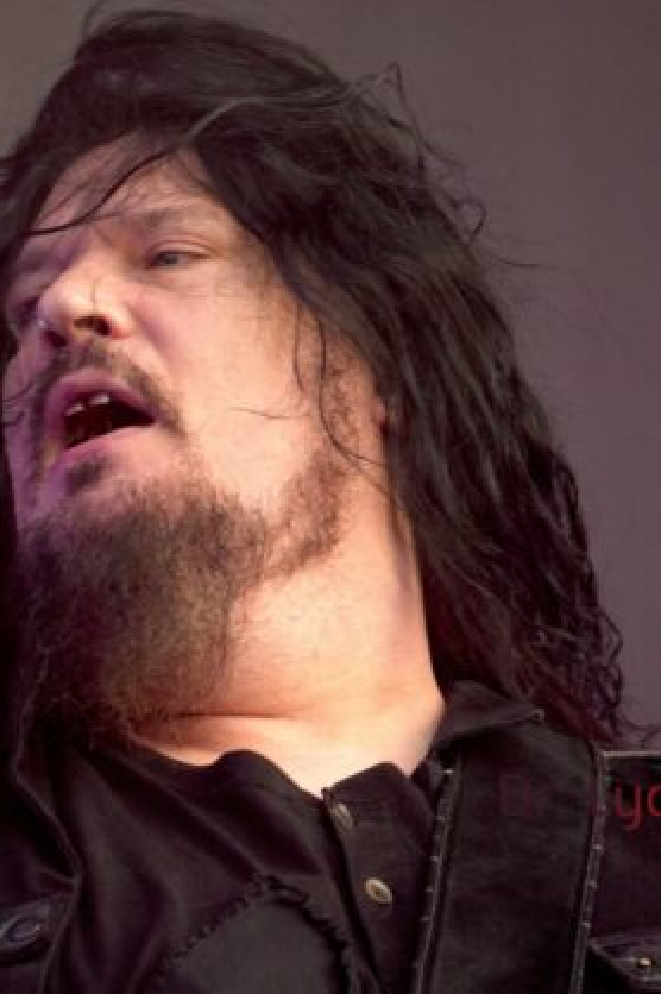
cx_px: 302
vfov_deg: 2.7
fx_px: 21461
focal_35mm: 778
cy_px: 435
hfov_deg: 1.8
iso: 1600
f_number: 6.3
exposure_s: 1/500
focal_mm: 282
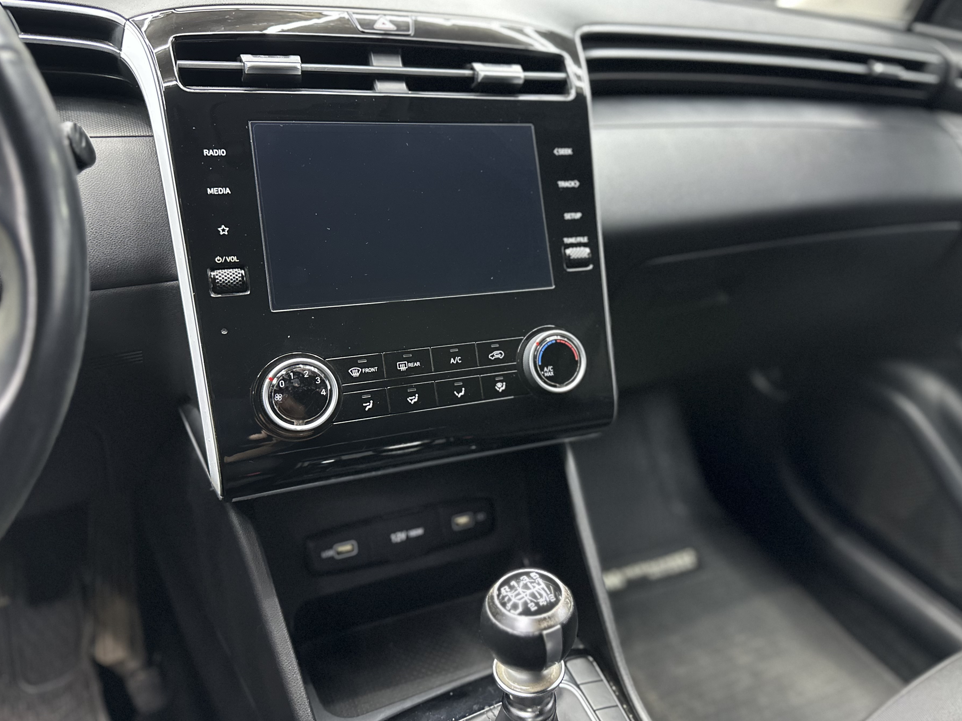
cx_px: 512
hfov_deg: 65.3
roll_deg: -3.4
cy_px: 319
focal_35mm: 27
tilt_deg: -22.9
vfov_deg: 51.2
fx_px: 750
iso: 800
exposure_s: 1/33
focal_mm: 6.86
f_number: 1.78
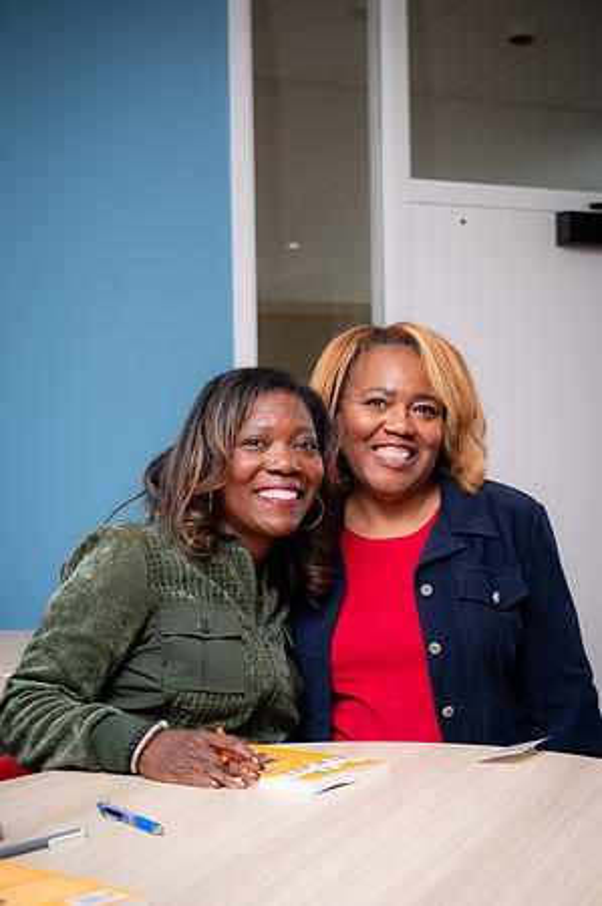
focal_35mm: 57
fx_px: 1433
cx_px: 301
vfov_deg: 35.1
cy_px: 453
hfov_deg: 23.7
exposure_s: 1/250
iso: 1250
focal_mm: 57
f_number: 5
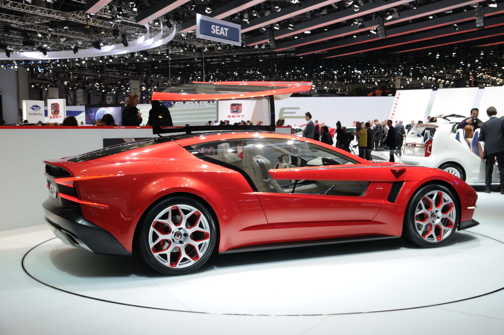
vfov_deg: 30.8
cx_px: 252
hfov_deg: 45.0
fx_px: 608
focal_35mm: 44
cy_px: 168
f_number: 6.7
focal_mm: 29
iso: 400
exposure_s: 1/180
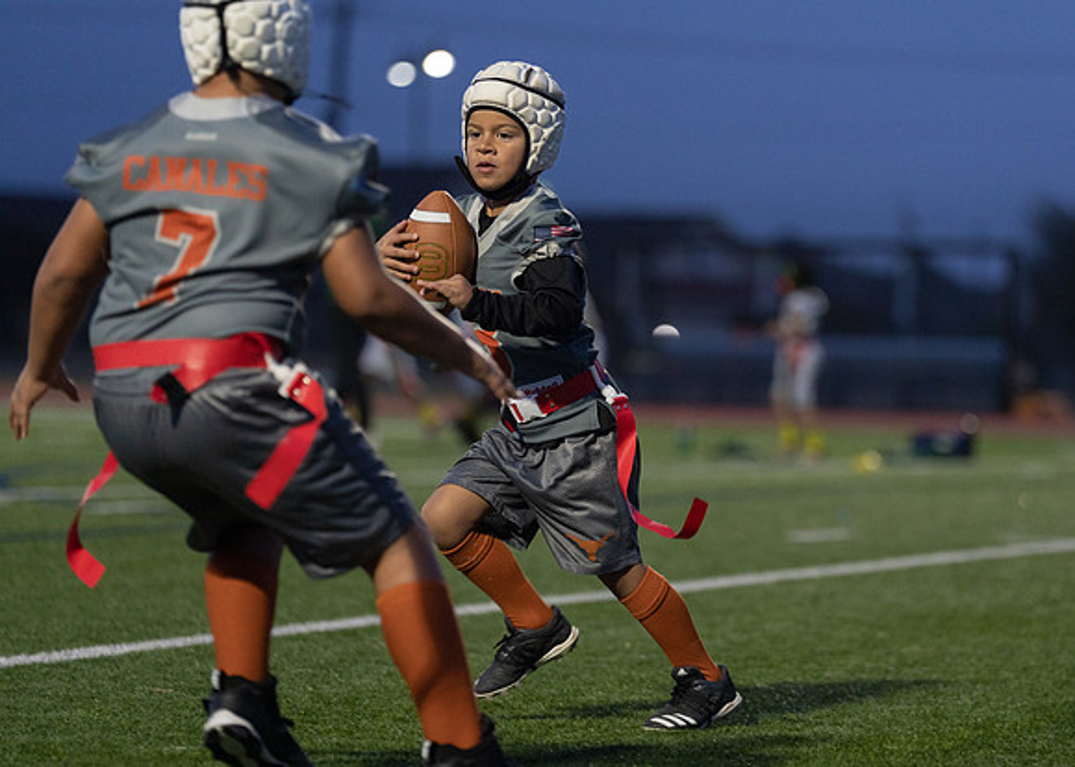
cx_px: 629
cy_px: 384
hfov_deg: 11.6
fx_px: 5282
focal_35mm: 173
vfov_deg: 8.3
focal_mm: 151
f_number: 2.8
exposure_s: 1/800
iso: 1250
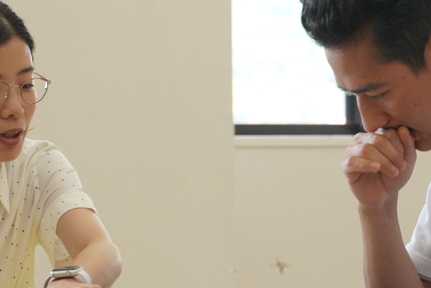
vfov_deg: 5.7
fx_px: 2875
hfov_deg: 8.6
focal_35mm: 240
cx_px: 237
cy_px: 82
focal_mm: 75
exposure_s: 1/160
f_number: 5.6
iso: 1250
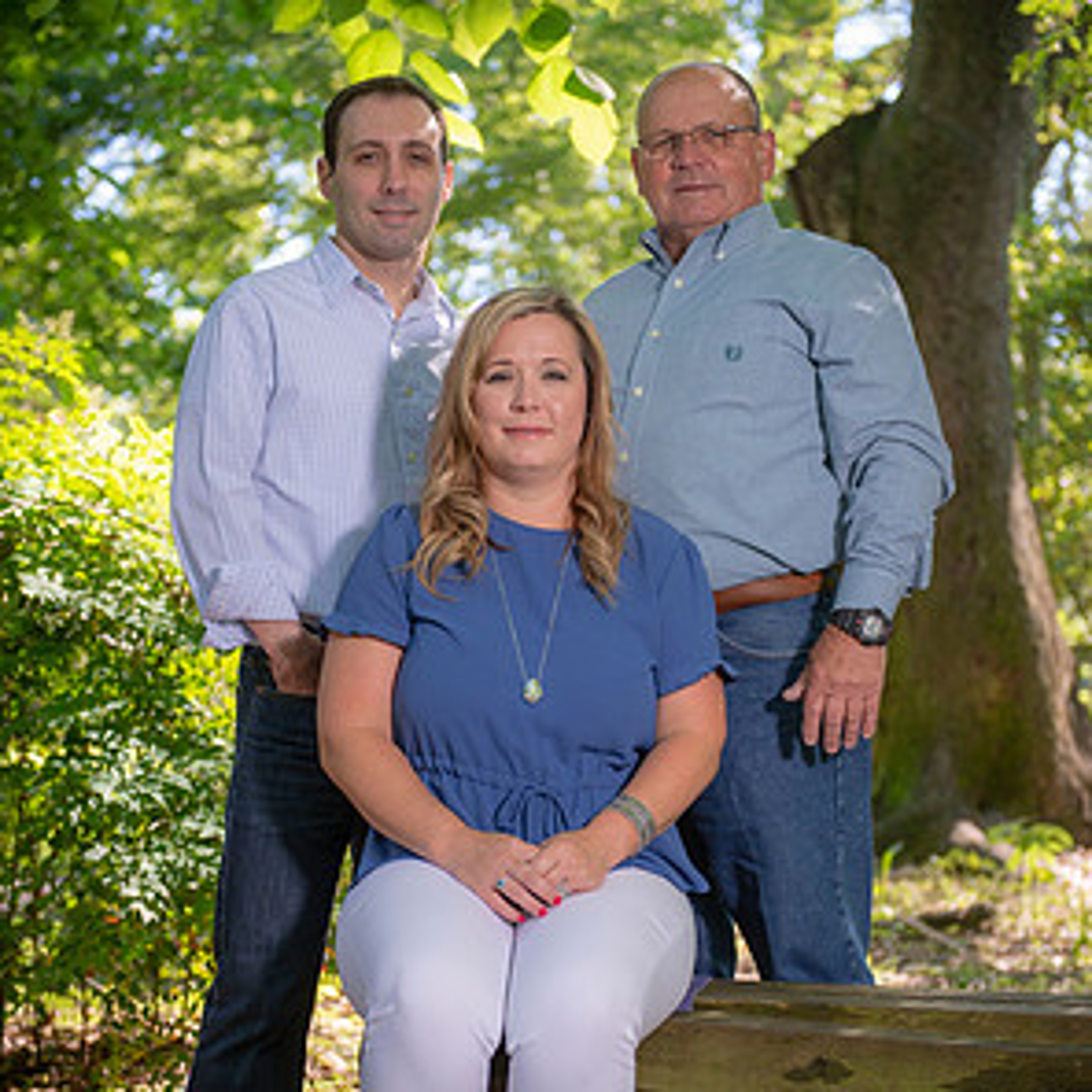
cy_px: 653
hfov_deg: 24.3
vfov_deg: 24.3
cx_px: 544
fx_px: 2534
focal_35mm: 71
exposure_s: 1/125
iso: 80
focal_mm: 55
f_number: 3.2
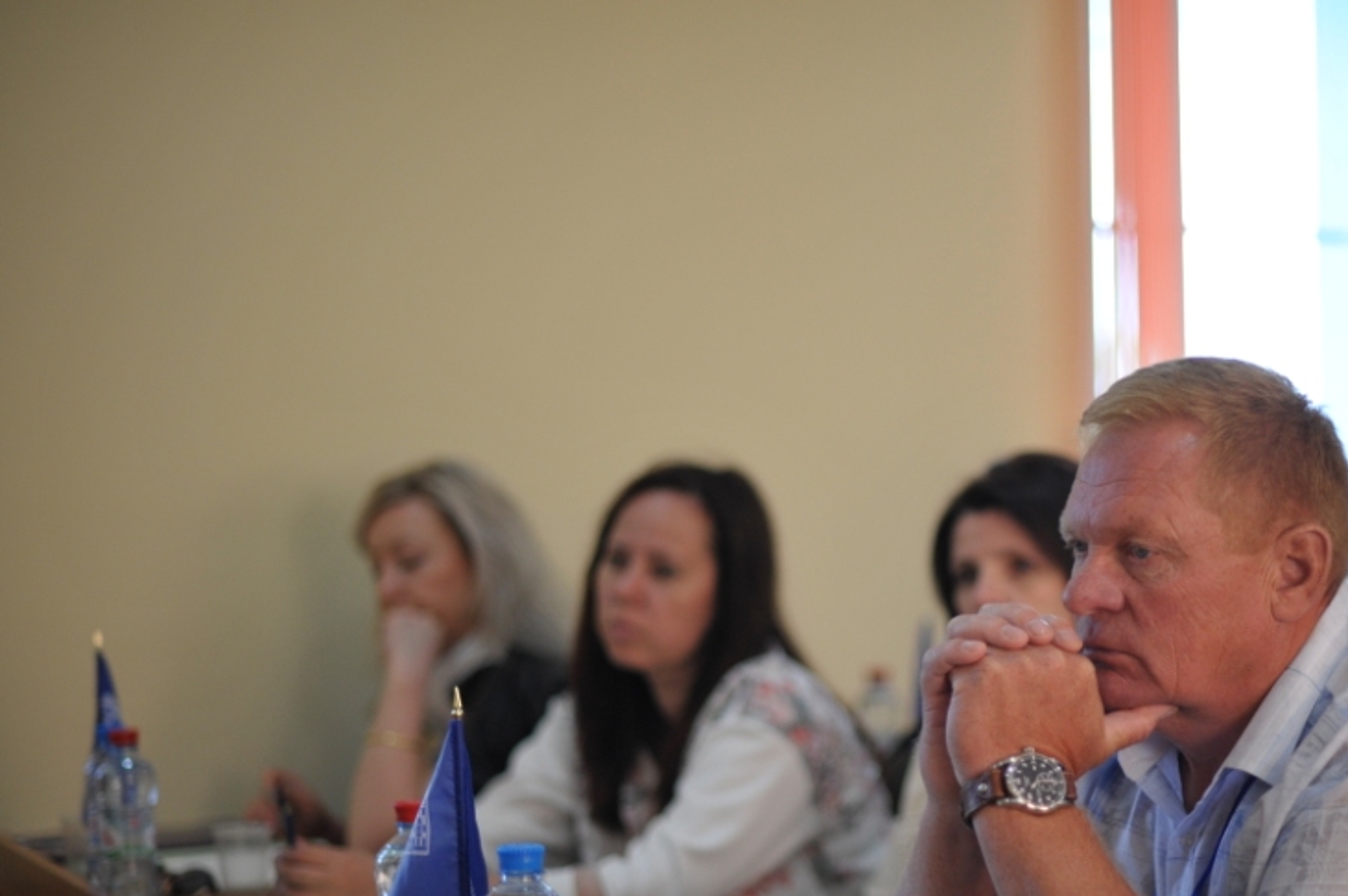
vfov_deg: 19.4
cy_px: 602
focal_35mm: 70
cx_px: 894
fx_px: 2619
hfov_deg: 28.7
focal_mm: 50
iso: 1000
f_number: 1.4
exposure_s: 1/1000
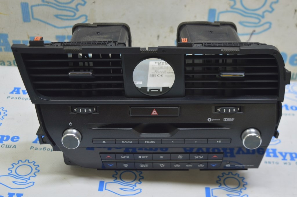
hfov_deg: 35.1
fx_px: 470
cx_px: 148
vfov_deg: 23.7
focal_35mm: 57
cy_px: 98
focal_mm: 38
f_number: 5.6
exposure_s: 1/20
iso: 400
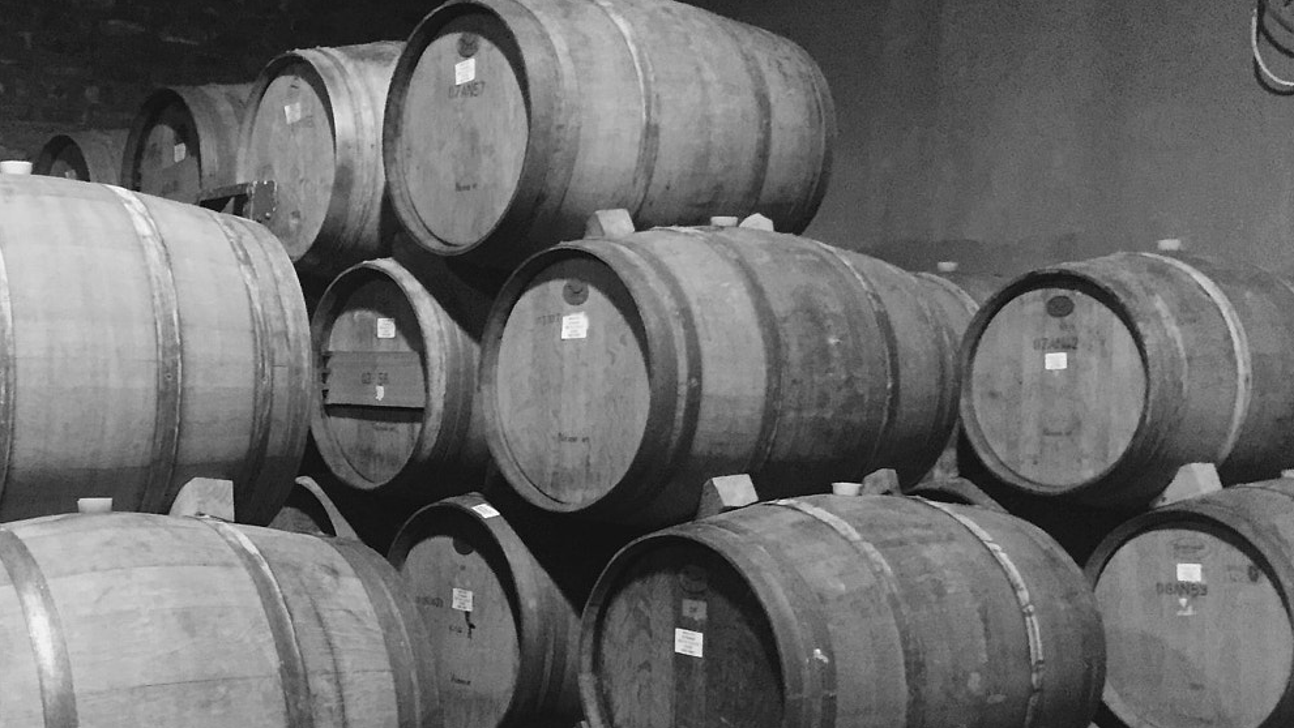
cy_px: 462
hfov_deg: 39.2
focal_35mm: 51
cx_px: 290
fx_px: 1750
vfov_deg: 23.4
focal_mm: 4.15
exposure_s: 1/15
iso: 250
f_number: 2.2
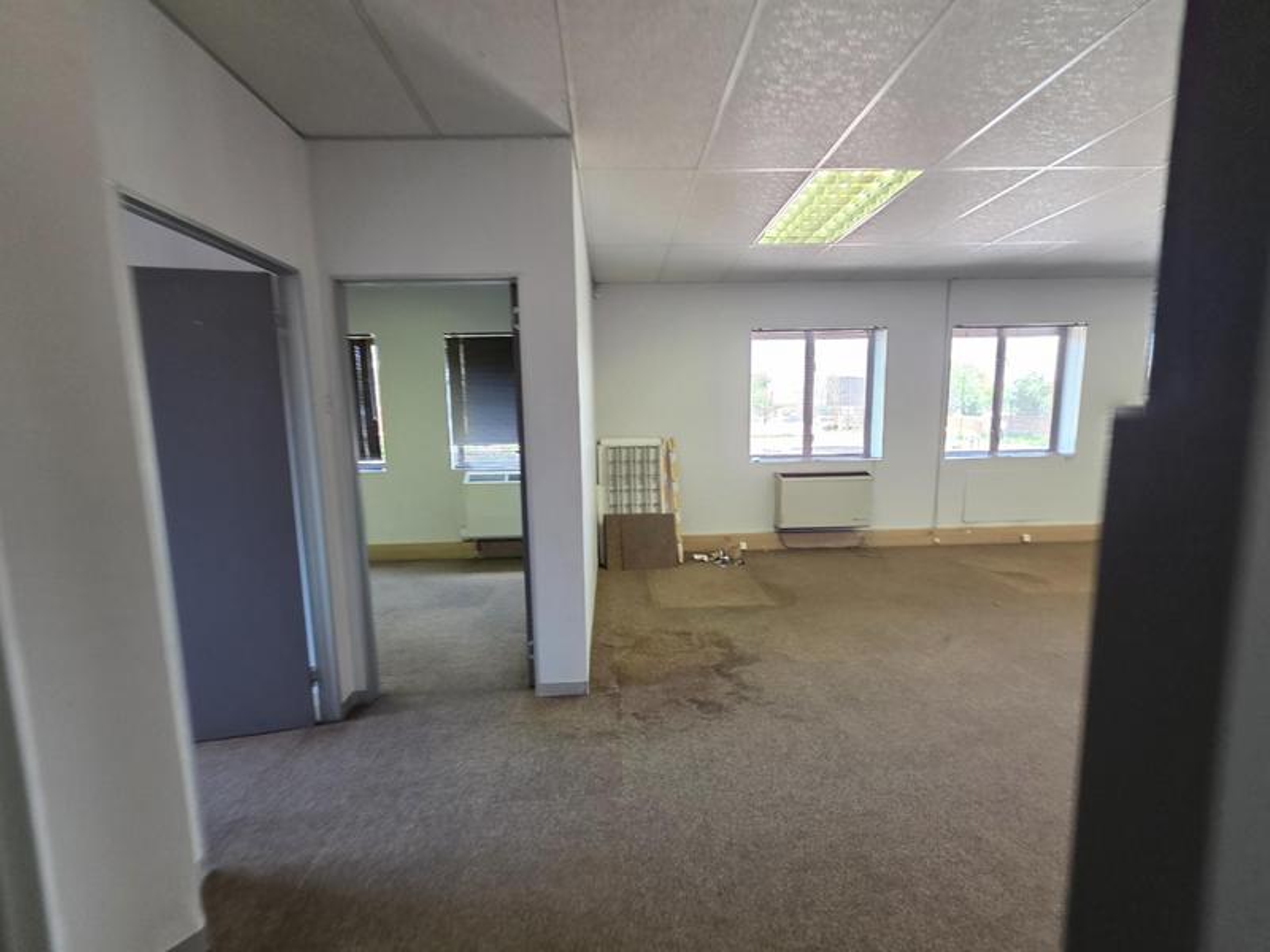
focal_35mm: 13
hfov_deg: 106.2
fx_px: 477
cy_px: 476
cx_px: 635
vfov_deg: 89.9
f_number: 1.9
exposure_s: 1/50
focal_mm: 2.2
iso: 200
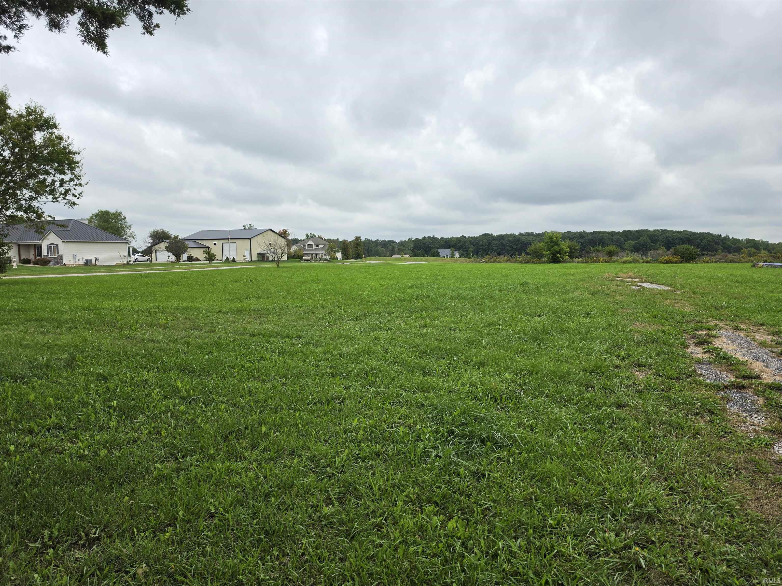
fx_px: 520
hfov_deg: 73.9
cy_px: 293
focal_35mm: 23
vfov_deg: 58.9
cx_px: 391
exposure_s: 1/5151
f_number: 1.4
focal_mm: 6.5
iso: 64
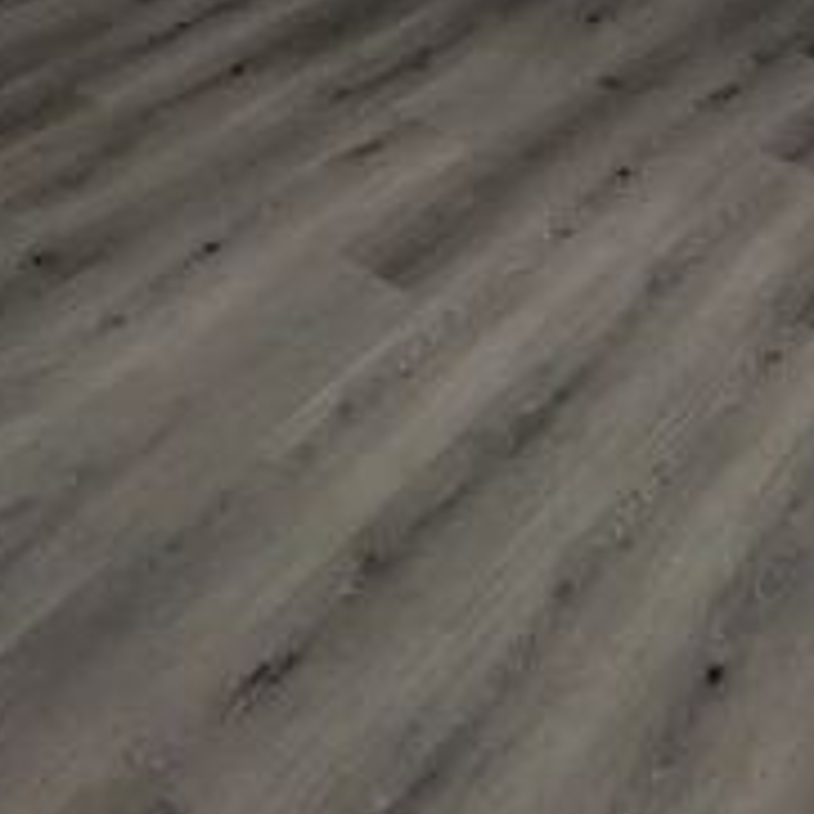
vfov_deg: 23.2
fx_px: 1383
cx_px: 589
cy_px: -528
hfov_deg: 32.3
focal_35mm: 52
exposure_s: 1/40
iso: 84
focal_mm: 2.35
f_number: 2.2
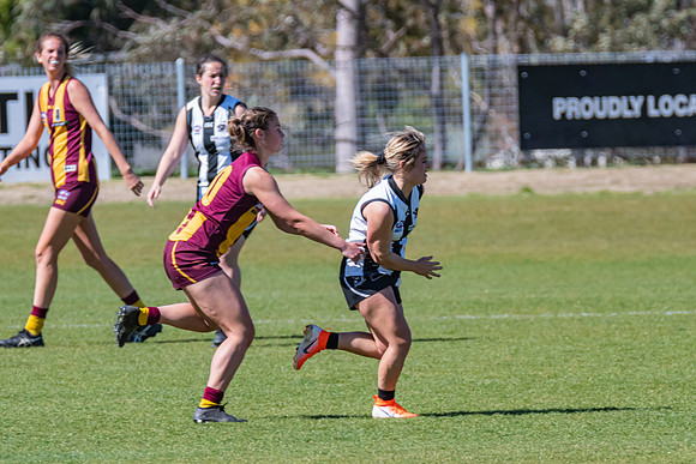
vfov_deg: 1.6
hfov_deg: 2.4
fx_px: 16896
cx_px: 426
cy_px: 241
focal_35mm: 874
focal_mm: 450
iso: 800
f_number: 8
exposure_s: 1/2500
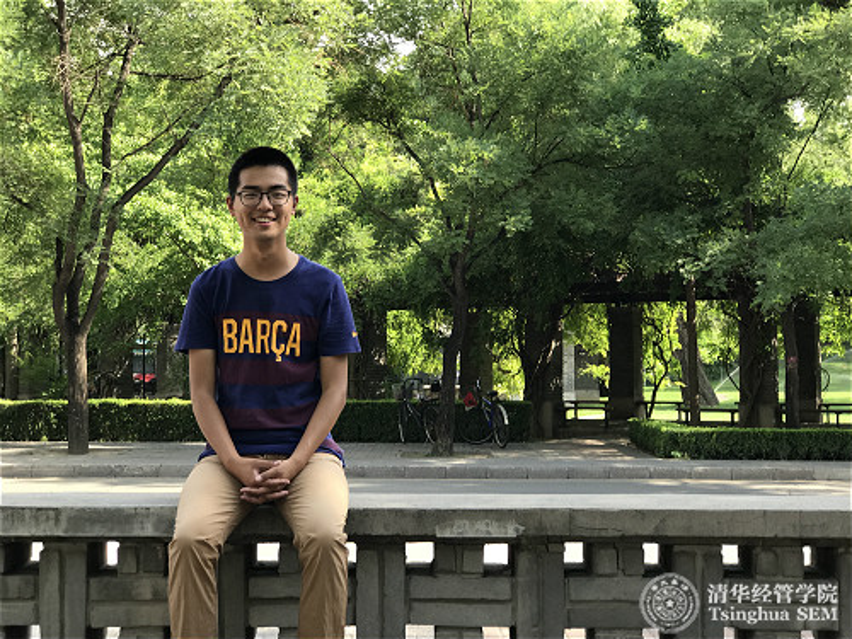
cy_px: 320
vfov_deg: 25.7
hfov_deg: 33.8
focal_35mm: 57
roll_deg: +1.4
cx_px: 426
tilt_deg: +3.7
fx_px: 1403
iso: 20
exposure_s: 1/120
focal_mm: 6.6
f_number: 2.8
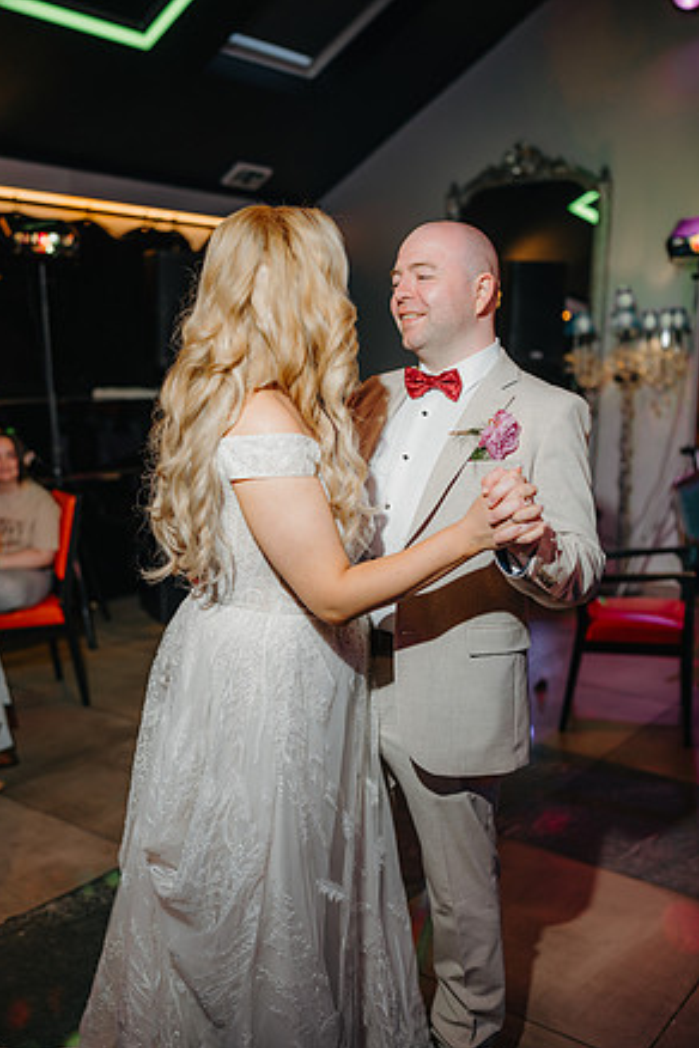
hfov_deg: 36.9
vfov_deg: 53.1
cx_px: 347
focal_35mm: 36
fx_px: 1048
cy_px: 536
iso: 200
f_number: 1.8
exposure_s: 1/200
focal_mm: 35
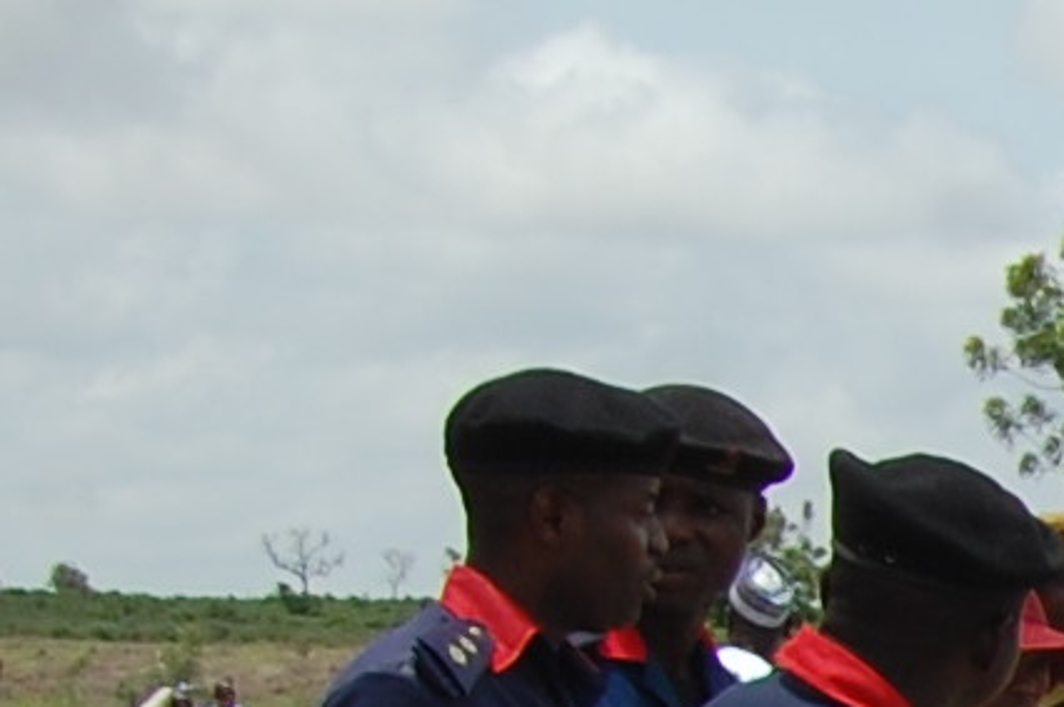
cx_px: 3237
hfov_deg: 7.2
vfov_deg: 5.2
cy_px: 1899
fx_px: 7498
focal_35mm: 254
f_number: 10
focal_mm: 24
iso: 200
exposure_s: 1/400
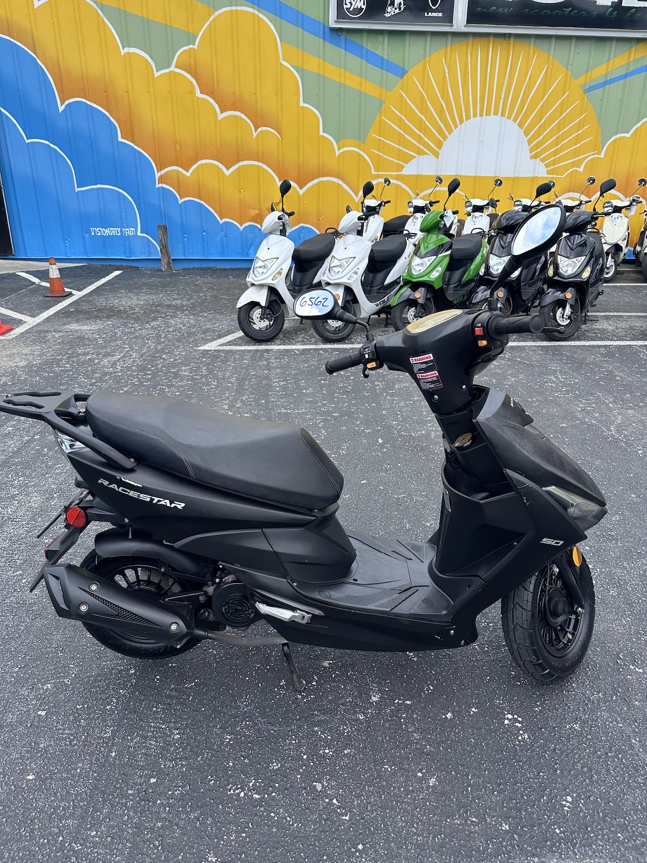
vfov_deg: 71.6
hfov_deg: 56.8
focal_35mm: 24
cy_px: 432
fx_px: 598
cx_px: 324
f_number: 1.78
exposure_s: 1/1721
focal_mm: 6.86
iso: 80
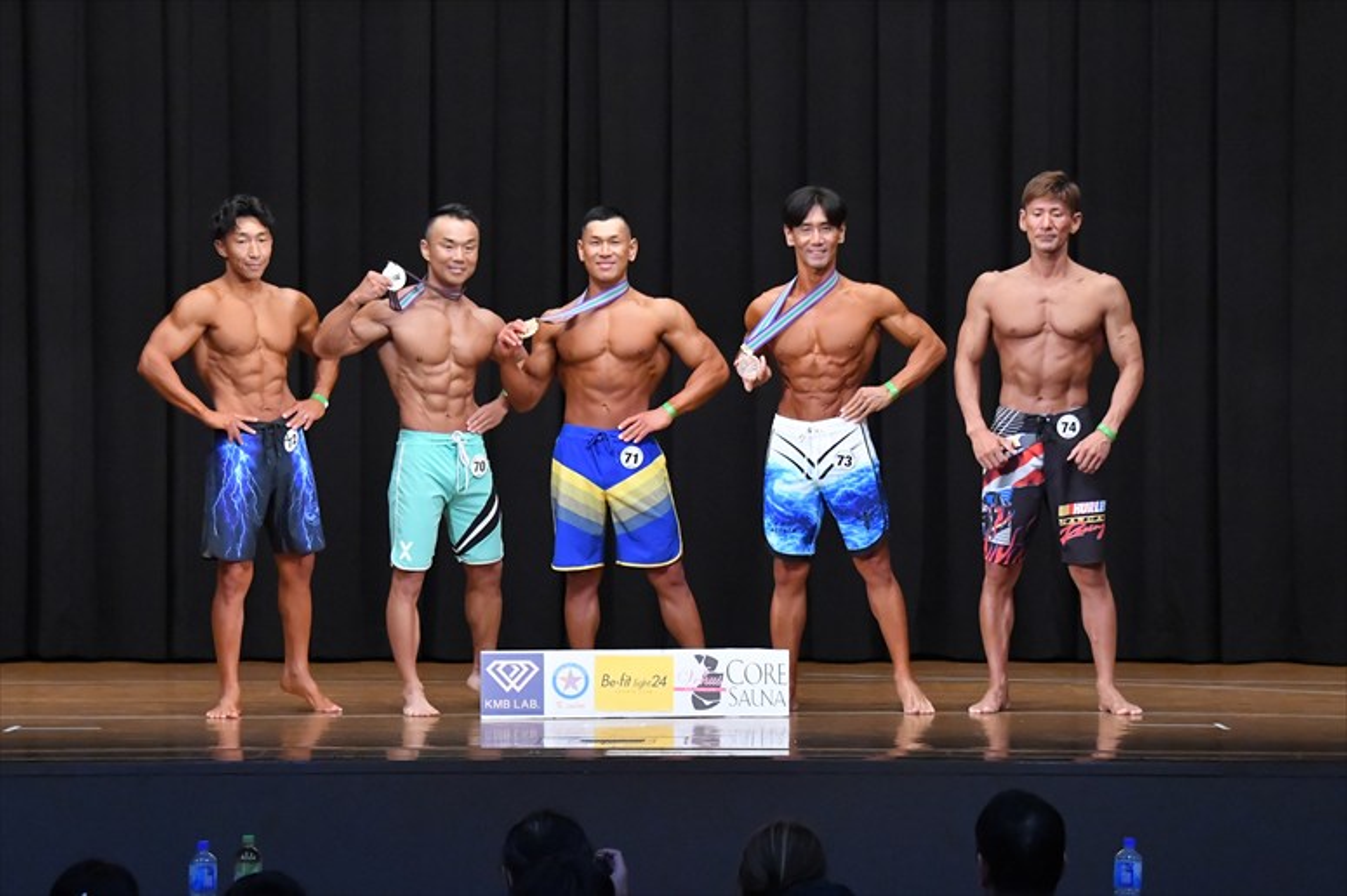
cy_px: 448
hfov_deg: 13.7
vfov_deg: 9.1
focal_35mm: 150
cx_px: 674
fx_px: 5610
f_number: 5.6
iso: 8000
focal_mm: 100
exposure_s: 1/400
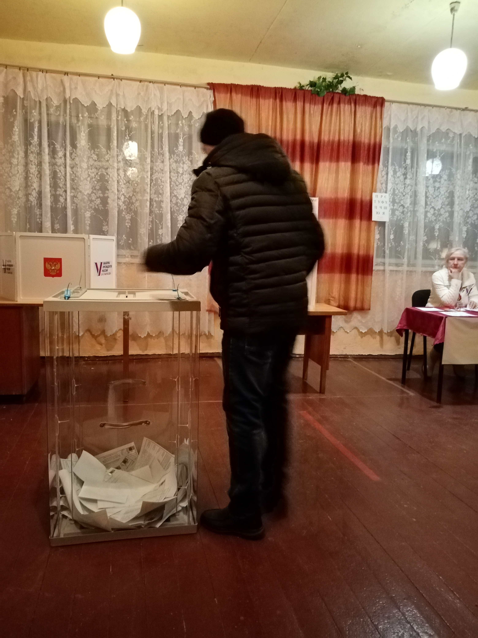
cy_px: 319
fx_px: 479
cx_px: 239
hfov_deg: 53.1
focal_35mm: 26
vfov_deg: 67.3
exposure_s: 1/20
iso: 1320
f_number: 1.8
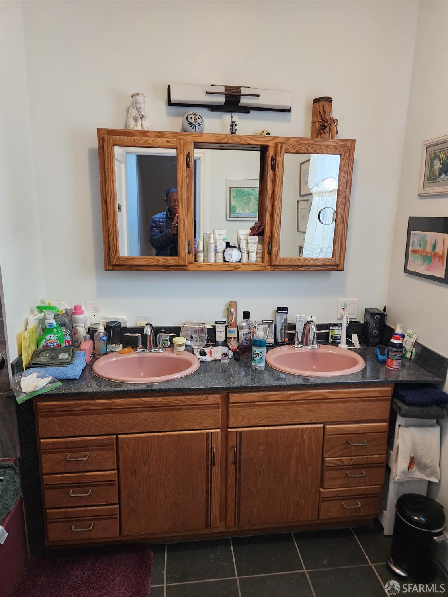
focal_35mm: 23
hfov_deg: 58.9
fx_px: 397
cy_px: 298
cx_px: 224
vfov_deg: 73.9
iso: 500
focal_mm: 6.4
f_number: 1.8
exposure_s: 1/60
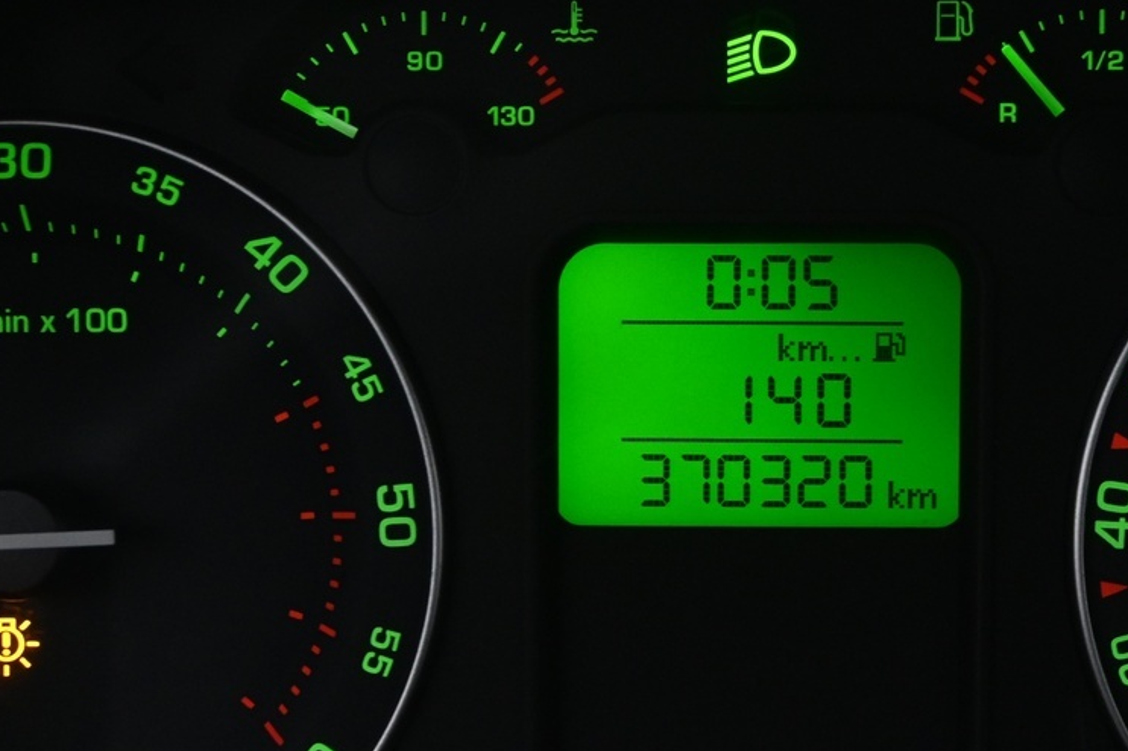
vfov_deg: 18.5
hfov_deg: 27.3
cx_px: 750
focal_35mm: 74
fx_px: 2307
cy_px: 407
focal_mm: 22.5
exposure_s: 1/20
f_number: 4
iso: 1600
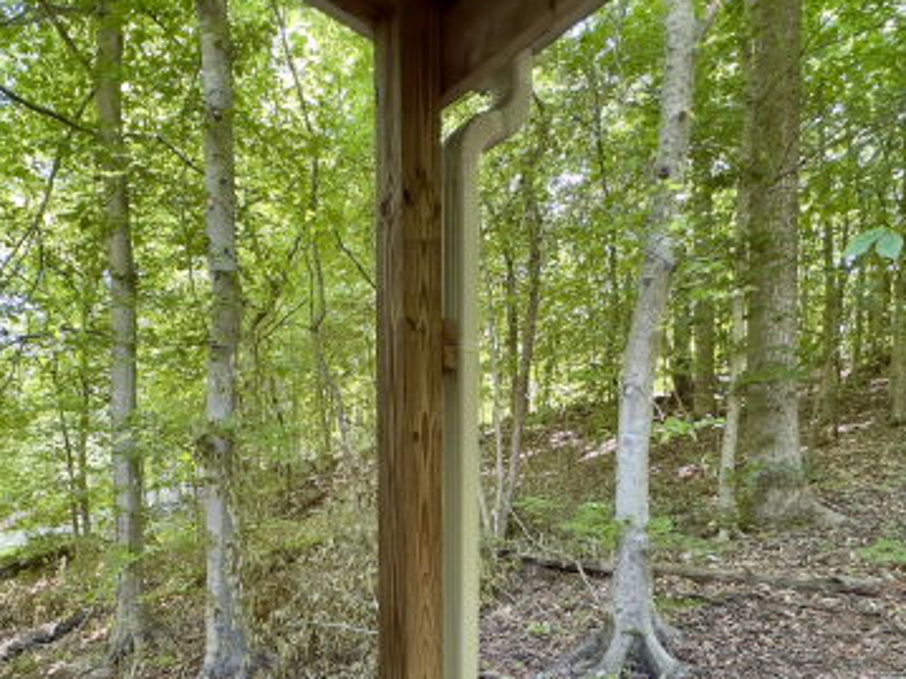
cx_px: 357
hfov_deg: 66.6
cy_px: 558
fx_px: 680
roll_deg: -0.4
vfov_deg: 49.4
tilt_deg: -3.0
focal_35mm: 26
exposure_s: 1/99
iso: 200
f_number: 2.2
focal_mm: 2.22
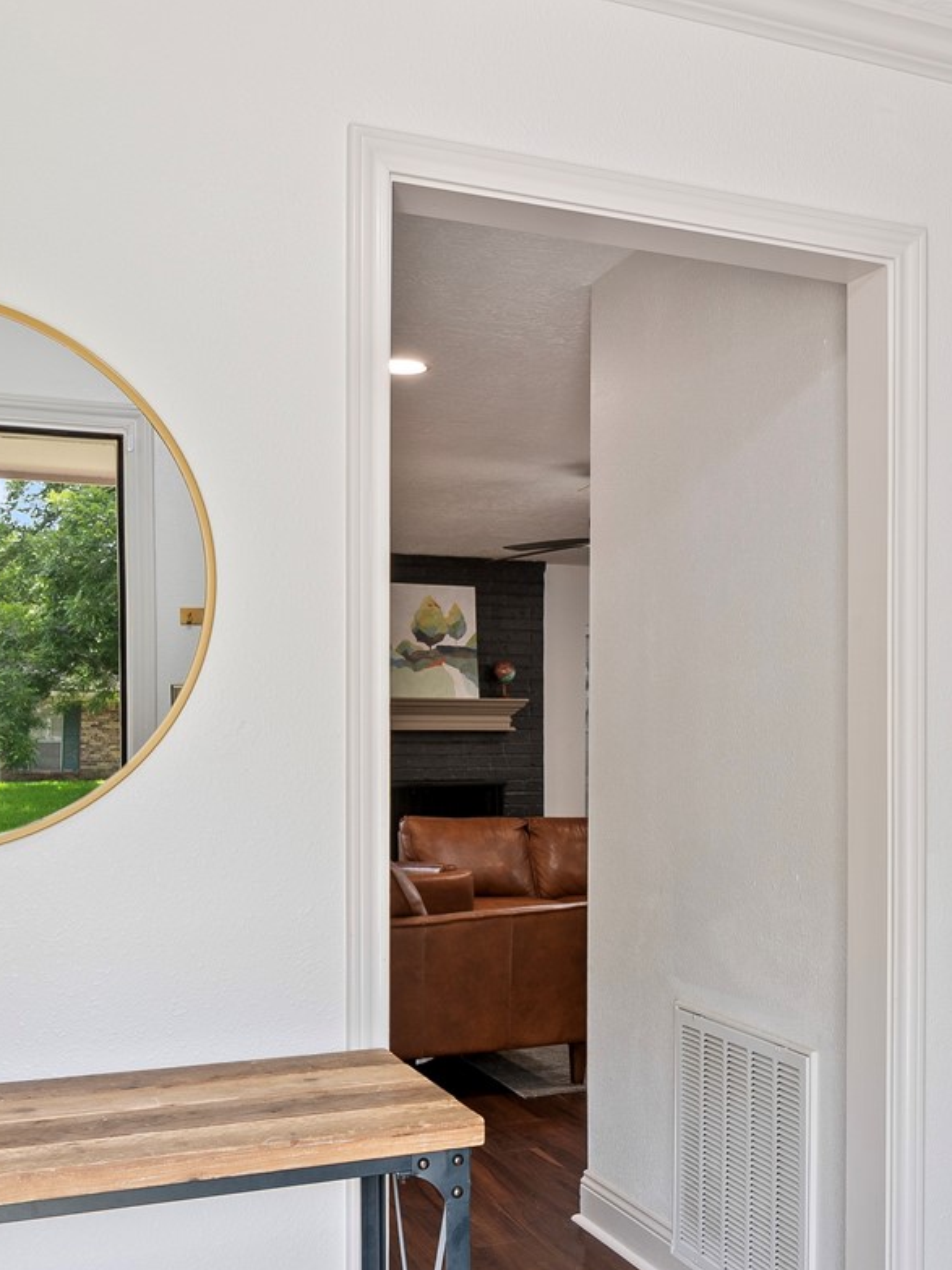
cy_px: 756
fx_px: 1467
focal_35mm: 40
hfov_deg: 35.7
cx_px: 600
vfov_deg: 46.6
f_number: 6.3
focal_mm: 15
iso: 125
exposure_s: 1/6
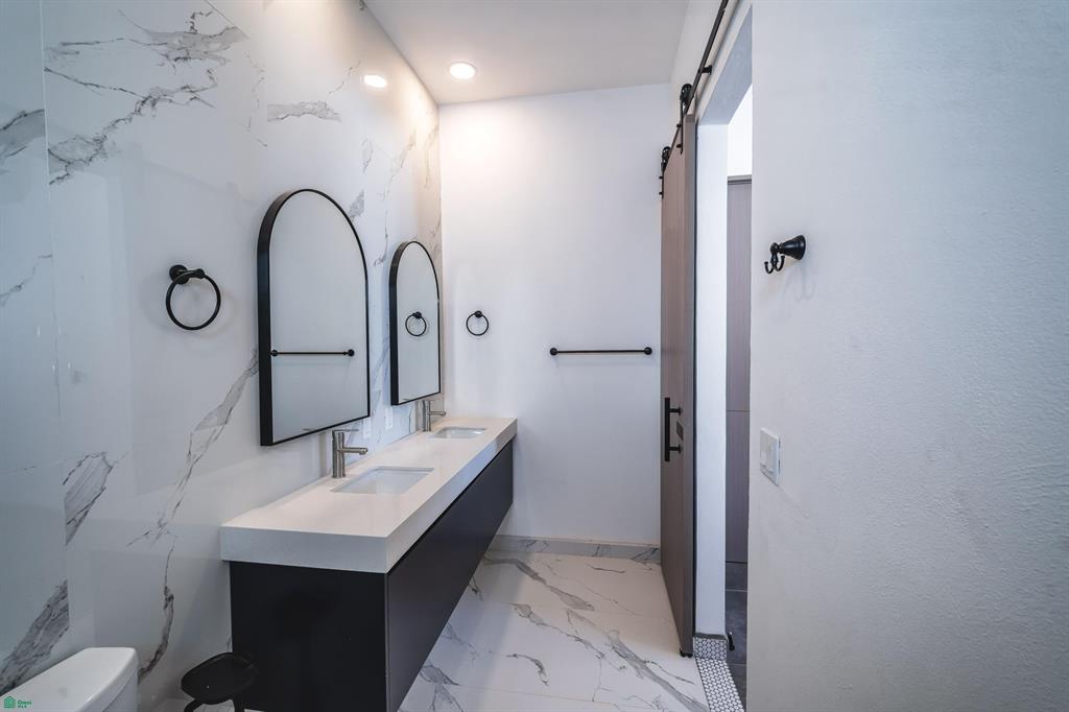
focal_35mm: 14
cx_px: 534
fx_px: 416
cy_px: 356
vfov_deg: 81.2
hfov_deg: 104.3
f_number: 5.6
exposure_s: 1/45
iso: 400
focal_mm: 14
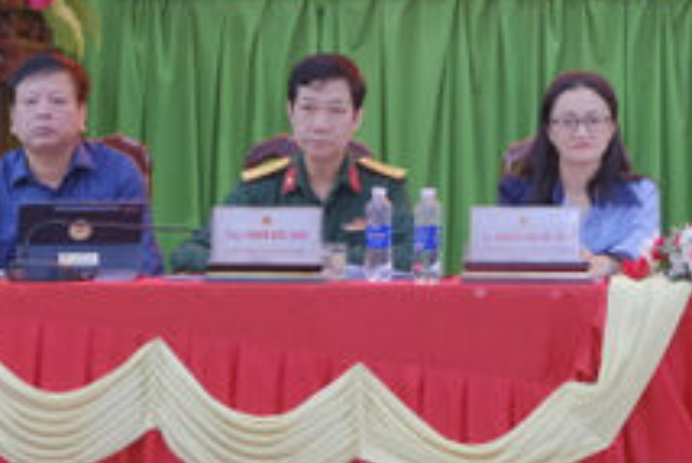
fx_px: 2231
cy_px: 29
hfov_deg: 17.5
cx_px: 540
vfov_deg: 11.7
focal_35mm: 116
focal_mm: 30.8
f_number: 4
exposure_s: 1/100
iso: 3200
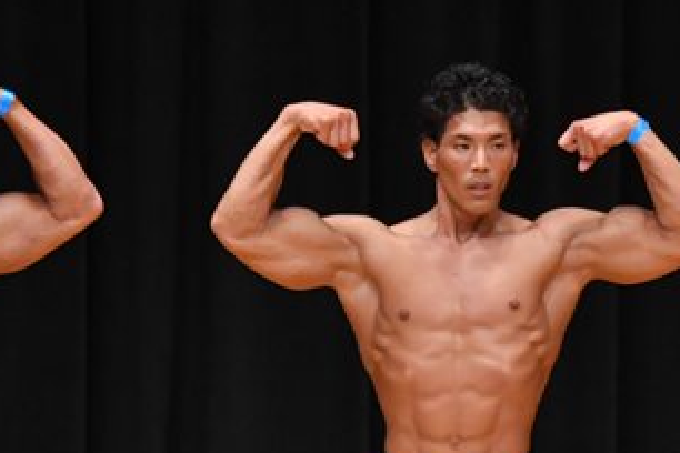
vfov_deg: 2.0
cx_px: 439
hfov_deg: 3.0
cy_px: 526
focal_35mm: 684
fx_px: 12919
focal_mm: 180
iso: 4000
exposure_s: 1/400
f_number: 5.6
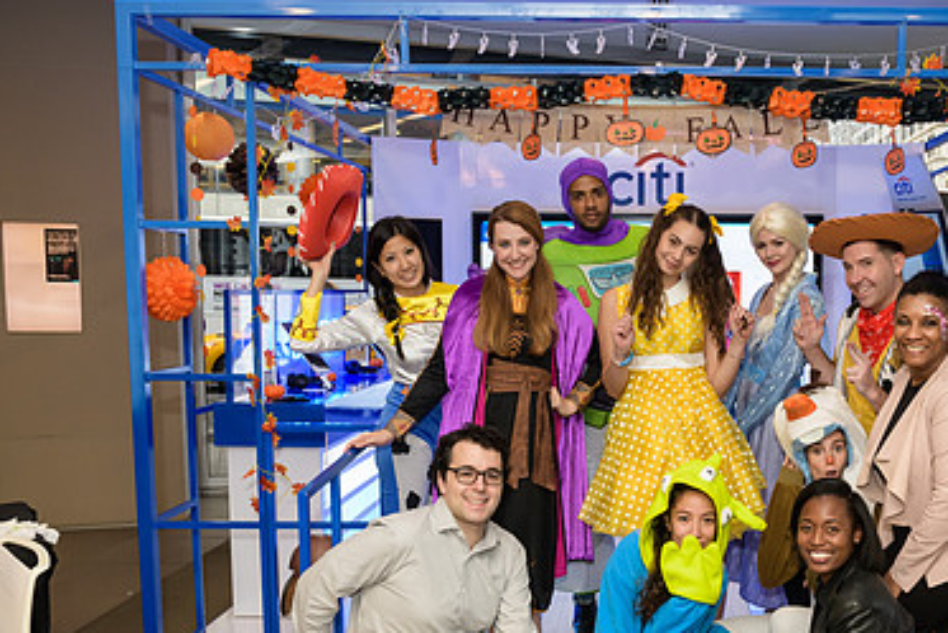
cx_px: 653
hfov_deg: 45.5
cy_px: 418
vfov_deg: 31.7
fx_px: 1106
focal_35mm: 42
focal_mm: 27
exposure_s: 1/125
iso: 800
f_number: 4.5
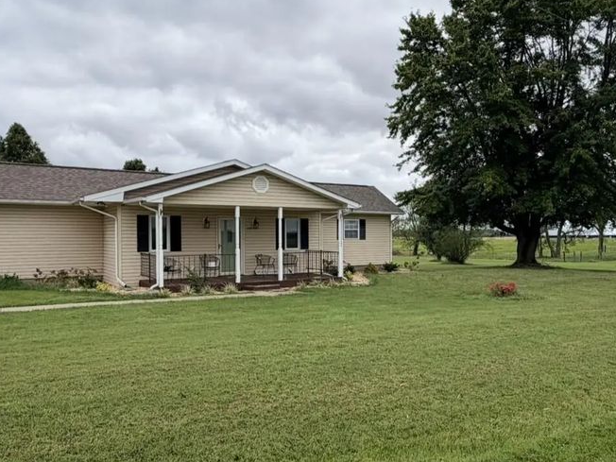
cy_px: 161
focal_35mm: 22
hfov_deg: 75.6
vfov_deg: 59.9
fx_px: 391
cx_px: 248
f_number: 2.2
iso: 25
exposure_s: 1/770
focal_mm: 2.22
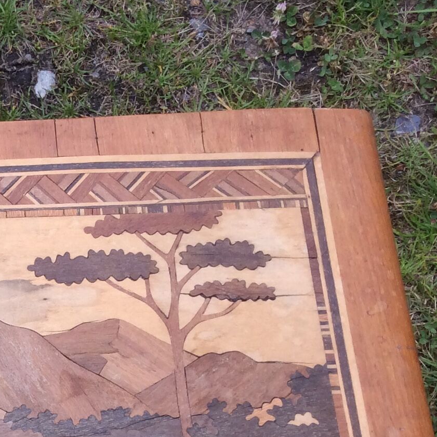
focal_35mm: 87
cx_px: -145
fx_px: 1243
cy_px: 468
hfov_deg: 18.4
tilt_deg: -73.4
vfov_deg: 19.2
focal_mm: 3.3
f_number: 2.4
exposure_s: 1/110
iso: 32
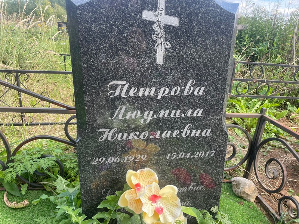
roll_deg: -4.6
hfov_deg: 67.3
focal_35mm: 26
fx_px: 225
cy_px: 112
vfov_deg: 53.1
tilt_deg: -17.3
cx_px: 150
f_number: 1.6
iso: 32
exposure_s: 1/500
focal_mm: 4.2
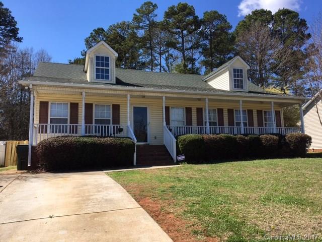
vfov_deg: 48.2
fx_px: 270
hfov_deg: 61.7
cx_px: 161
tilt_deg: +7.9
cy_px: 121
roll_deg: +1.9
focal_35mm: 29
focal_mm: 4.15
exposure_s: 1/1304
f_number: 2.2
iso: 25
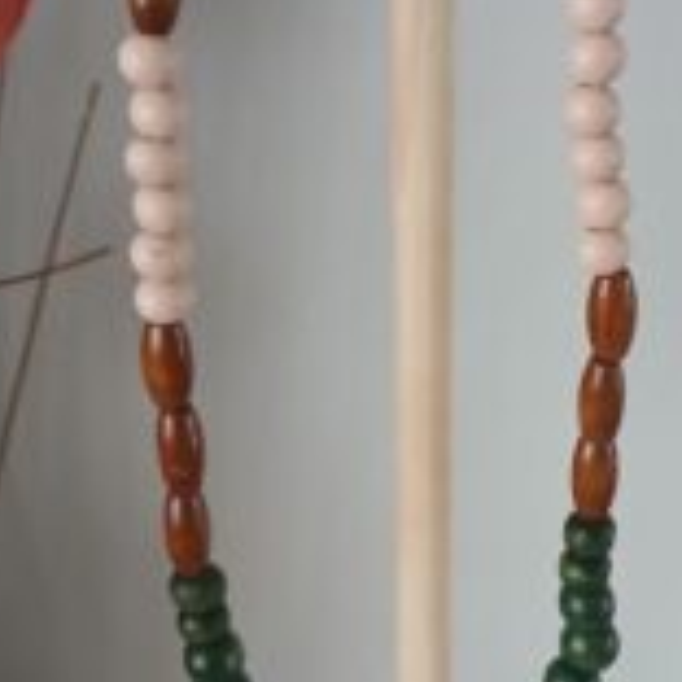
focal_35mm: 61
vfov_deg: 28.2
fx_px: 1360
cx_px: 446
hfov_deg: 28.0
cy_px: 332
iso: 500
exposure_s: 1/20
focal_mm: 3.98
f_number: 1.8
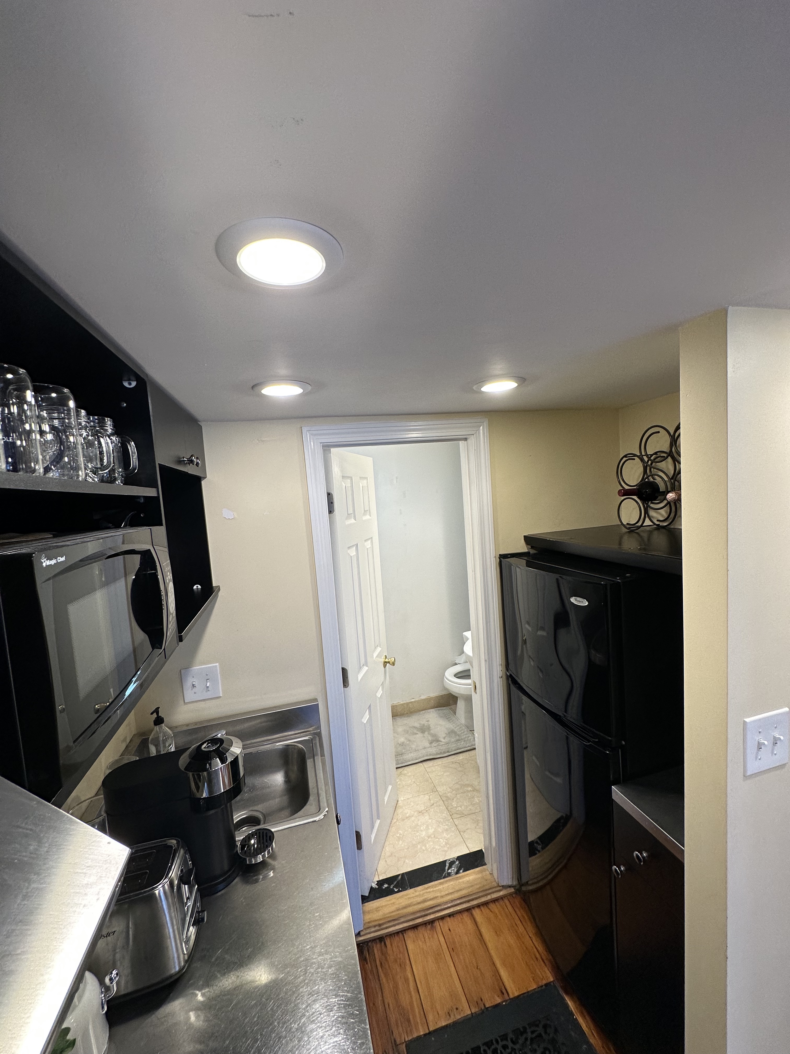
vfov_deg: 102.1
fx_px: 426
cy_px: 527
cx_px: 395
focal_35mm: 14
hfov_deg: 85.7
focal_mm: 2.22
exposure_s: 1/120
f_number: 2.2
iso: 125
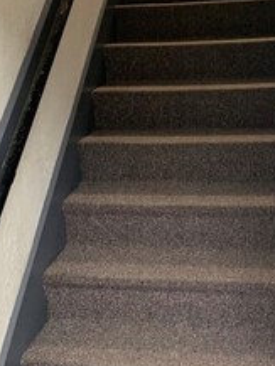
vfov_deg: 32.0
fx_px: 635
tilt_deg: -10.2
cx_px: 143
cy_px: 130
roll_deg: -0.3
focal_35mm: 60
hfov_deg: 24.4
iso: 320
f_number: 1.8
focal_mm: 4.25
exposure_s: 1/60
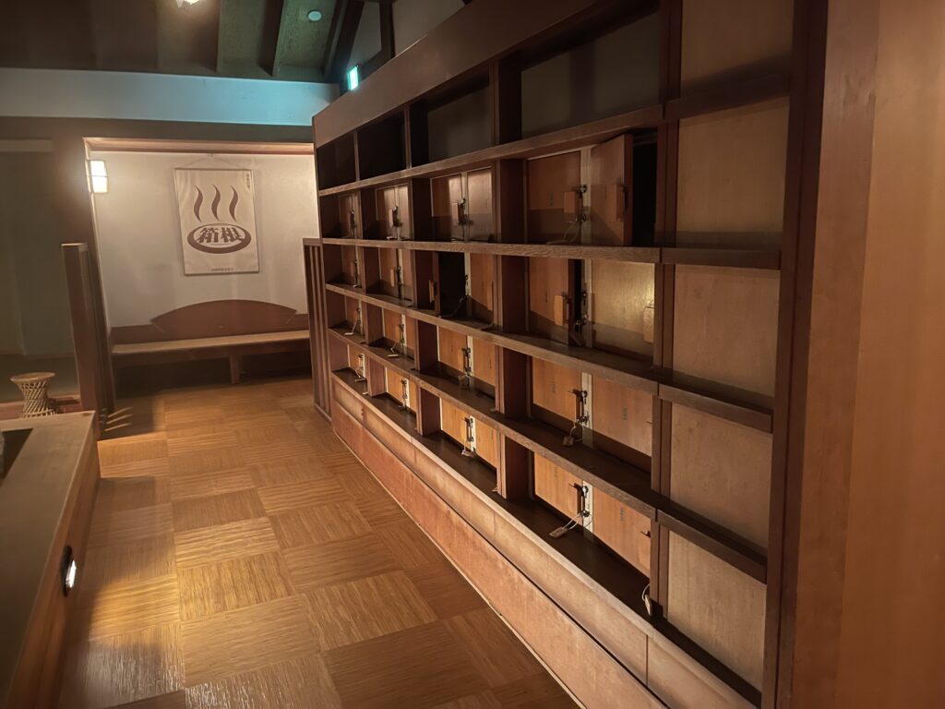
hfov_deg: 67.3
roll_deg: +2.3
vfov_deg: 53.1
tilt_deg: -10.2
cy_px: 354
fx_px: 710
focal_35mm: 26
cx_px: 472
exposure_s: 1/14
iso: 1000
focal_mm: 5.1
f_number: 1.6
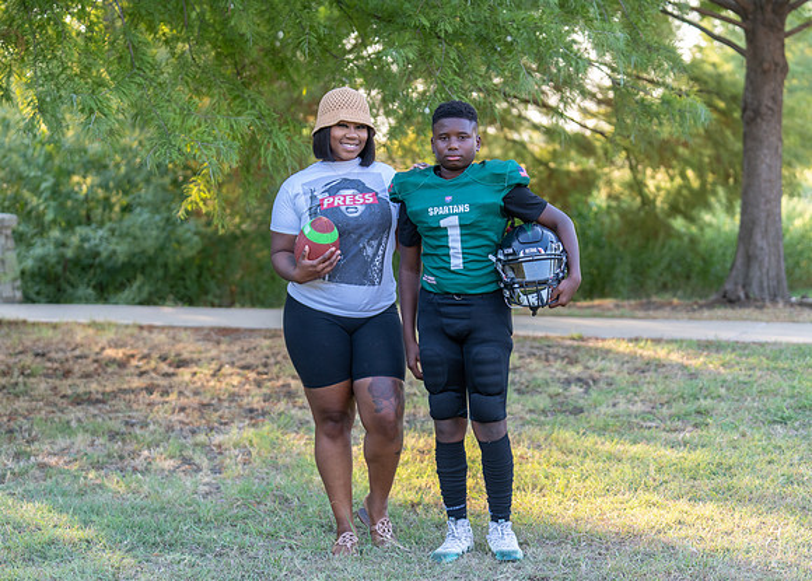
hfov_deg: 25.2
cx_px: 415
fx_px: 1814
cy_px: 295
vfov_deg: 18.2
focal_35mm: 79
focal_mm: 70
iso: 320
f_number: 2.8
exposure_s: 1/320
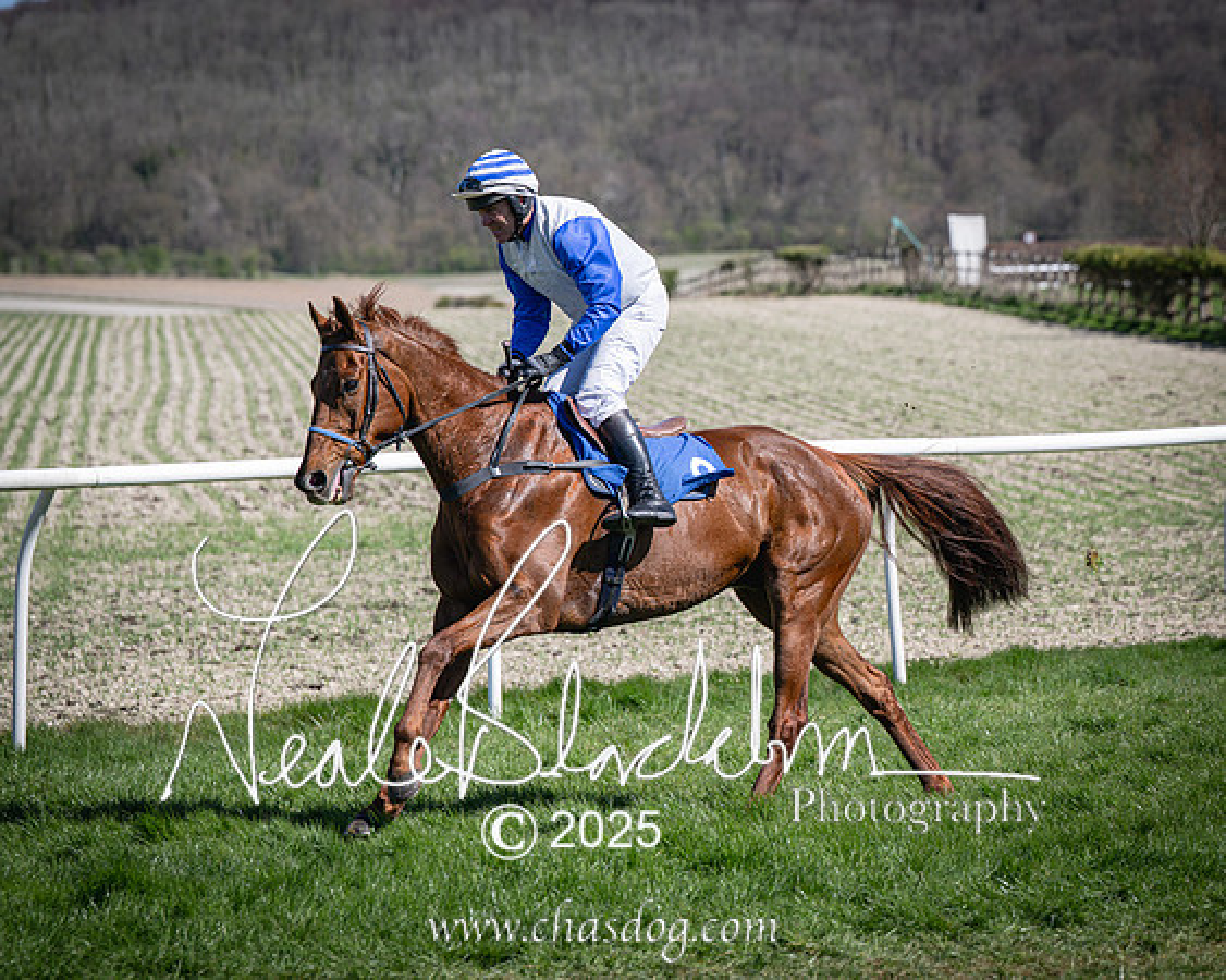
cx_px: 810
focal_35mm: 153
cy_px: 489
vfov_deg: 10.1
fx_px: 5541
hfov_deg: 12.6
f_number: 4
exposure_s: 1/2000
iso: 200
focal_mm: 120
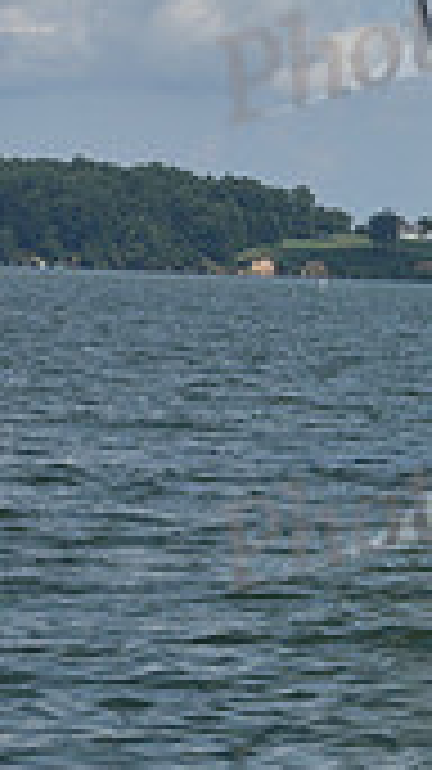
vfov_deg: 8.7
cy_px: 178
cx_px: 1089
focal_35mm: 249
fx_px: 5078
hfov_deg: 4.7
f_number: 11
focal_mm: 70
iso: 320
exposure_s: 1/1000
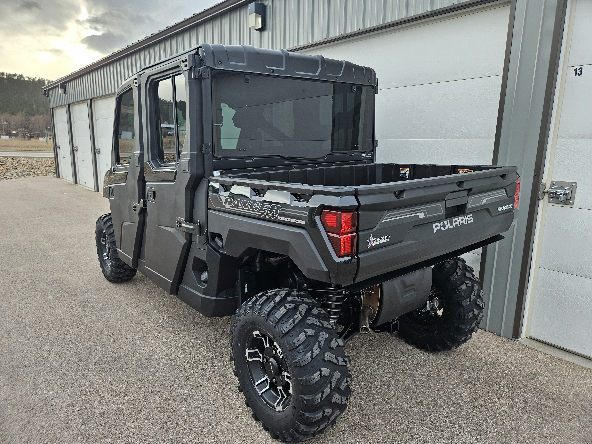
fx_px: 393
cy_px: 222
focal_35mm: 23
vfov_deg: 58.9
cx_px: 296
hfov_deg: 73.9
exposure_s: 1/120
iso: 25
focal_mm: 5.4
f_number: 1.8
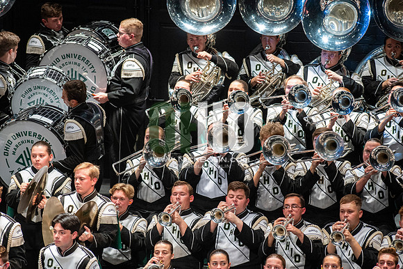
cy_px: 134
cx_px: 202
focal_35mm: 300
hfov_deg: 6.9
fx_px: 3356
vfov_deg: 4.6
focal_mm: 300
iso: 5000
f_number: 5.6
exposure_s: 1/400
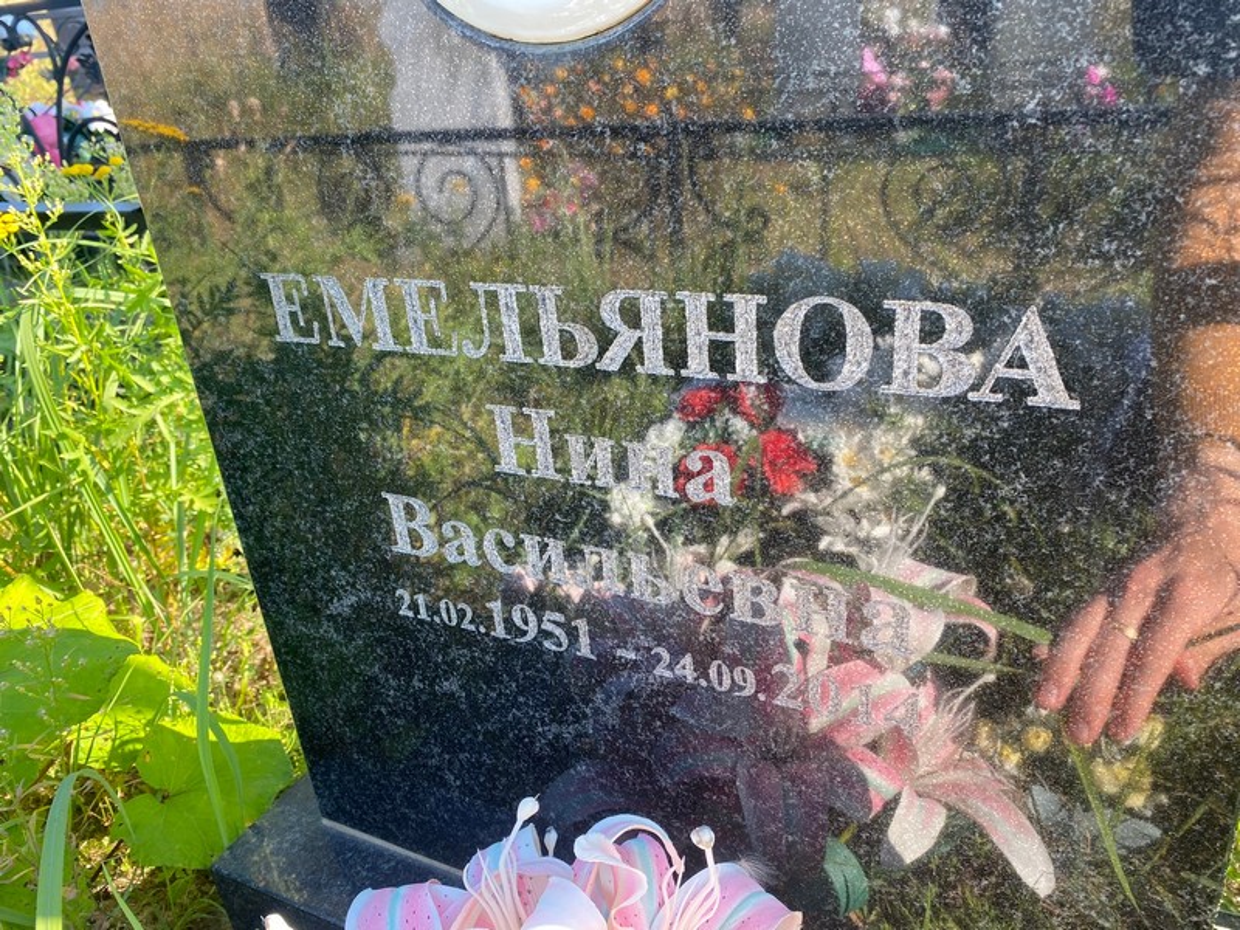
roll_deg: +6.7
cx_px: 620
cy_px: 465
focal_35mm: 26
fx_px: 931
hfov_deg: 67.3
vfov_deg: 53.1
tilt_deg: -26.9
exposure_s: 1/187
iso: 32
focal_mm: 4.25
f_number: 1.8
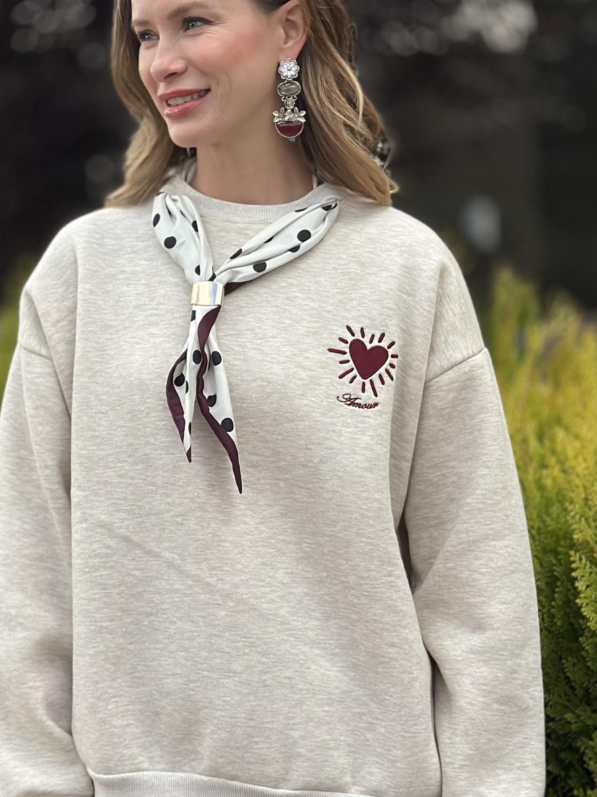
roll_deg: +3.0
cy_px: 409
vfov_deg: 20.0
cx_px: 175
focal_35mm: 98
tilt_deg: -3.7
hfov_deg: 15.0
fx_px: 2254
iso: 80
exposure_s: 1/1242
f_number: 1.78
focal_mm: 6.86
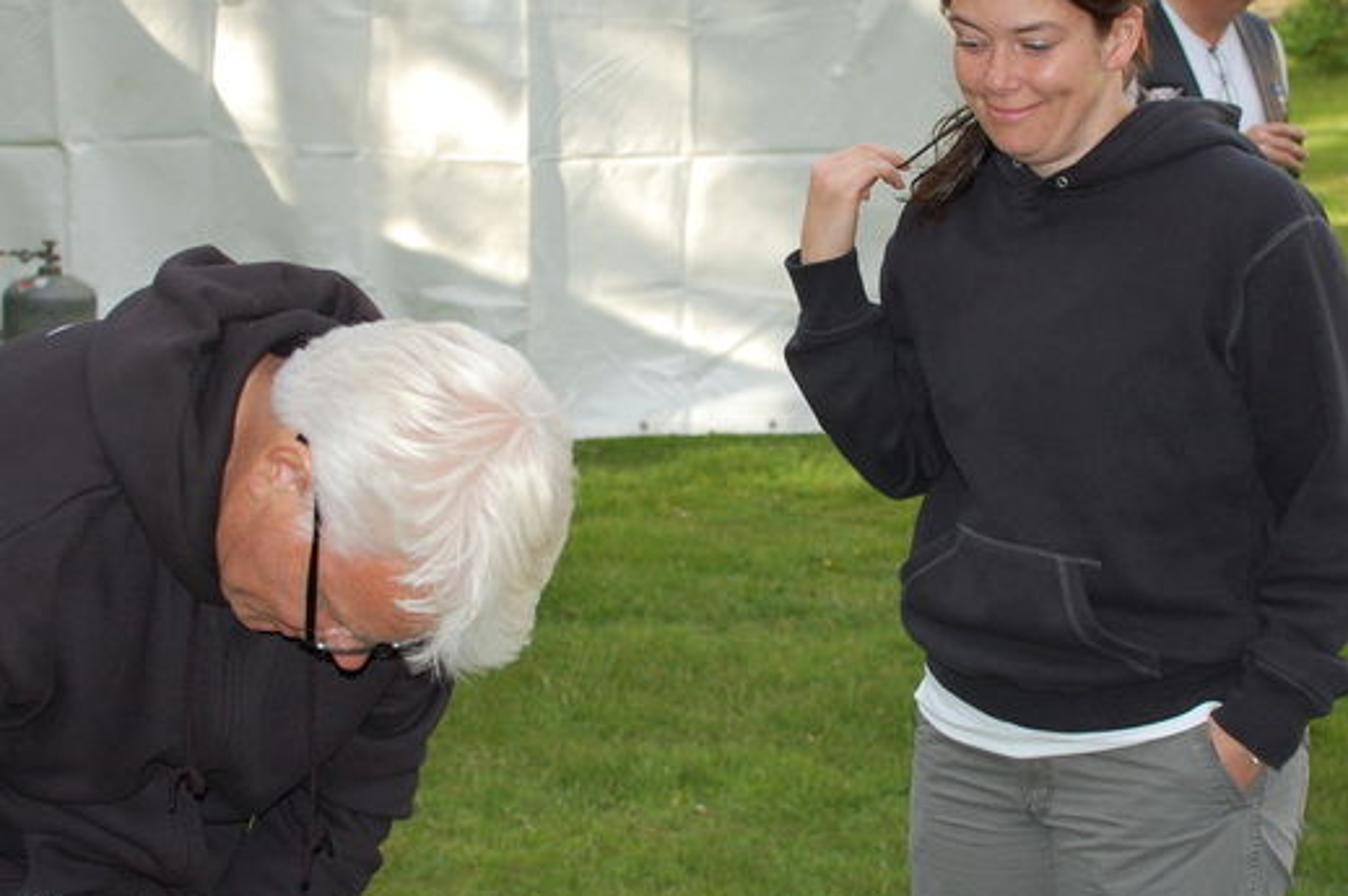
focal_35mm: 81
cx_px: 684
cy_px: 375
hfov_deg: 25.2
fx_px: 3021
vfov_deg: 16.9
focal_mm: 35
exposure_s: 1/500
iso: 400
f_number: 4.5
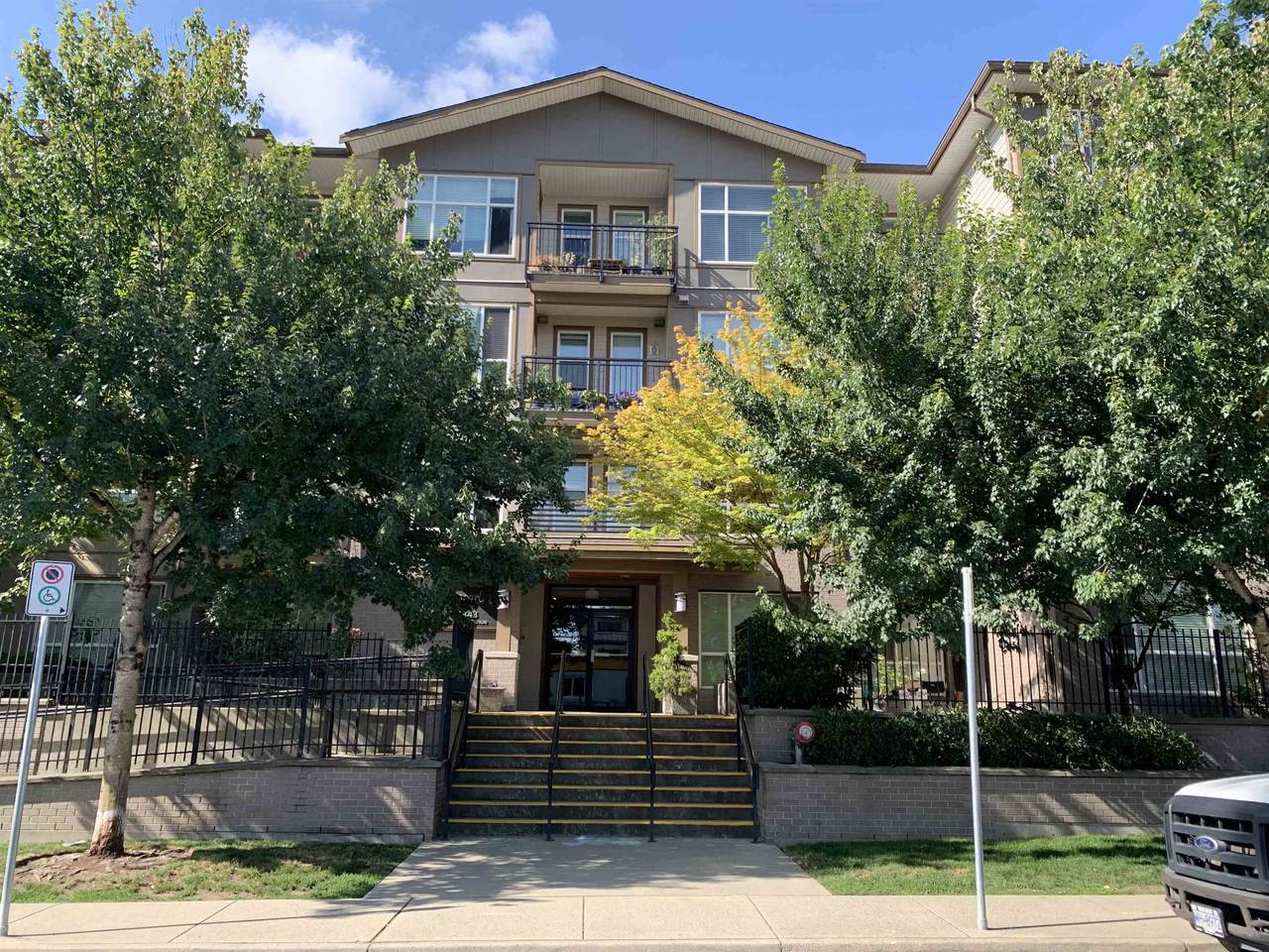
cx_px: 634
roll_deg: -1.2
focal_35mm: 26
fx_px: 953
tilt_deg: +14.2
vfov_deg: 53.1
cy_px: 476
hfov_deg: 67.3
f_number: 1.8
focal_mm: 4.25
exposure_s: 1/507
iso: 25
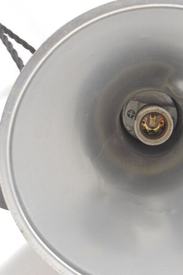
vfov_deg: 26.7
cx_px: 155
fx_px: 580
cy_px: 136
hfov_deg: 17.7
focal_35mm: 76
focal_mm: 7.8
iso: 200
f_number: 4.5
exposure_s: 1/30
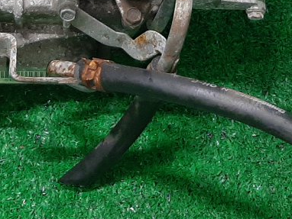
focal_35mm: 98
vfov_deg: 14.0
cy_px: -124
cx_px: 97
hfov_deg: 20.0
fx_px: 827
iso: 216
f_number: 1.7
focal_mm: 3.93
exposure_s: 1/50
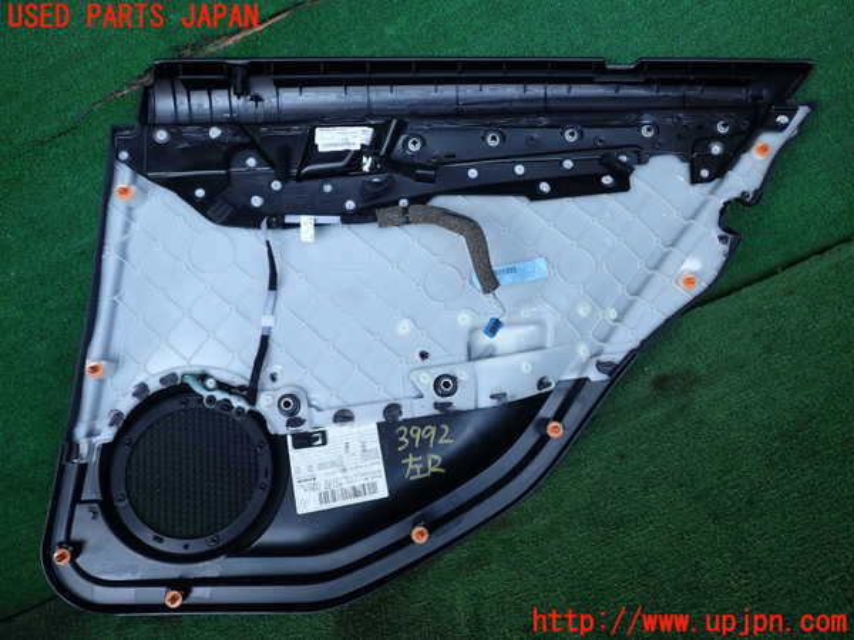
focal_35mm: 30
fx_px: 740
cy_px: 320
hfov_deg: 60.0
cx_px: 427
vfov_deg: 46.8
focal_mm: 5.4
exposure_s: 1/200
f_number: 2.3
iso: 100
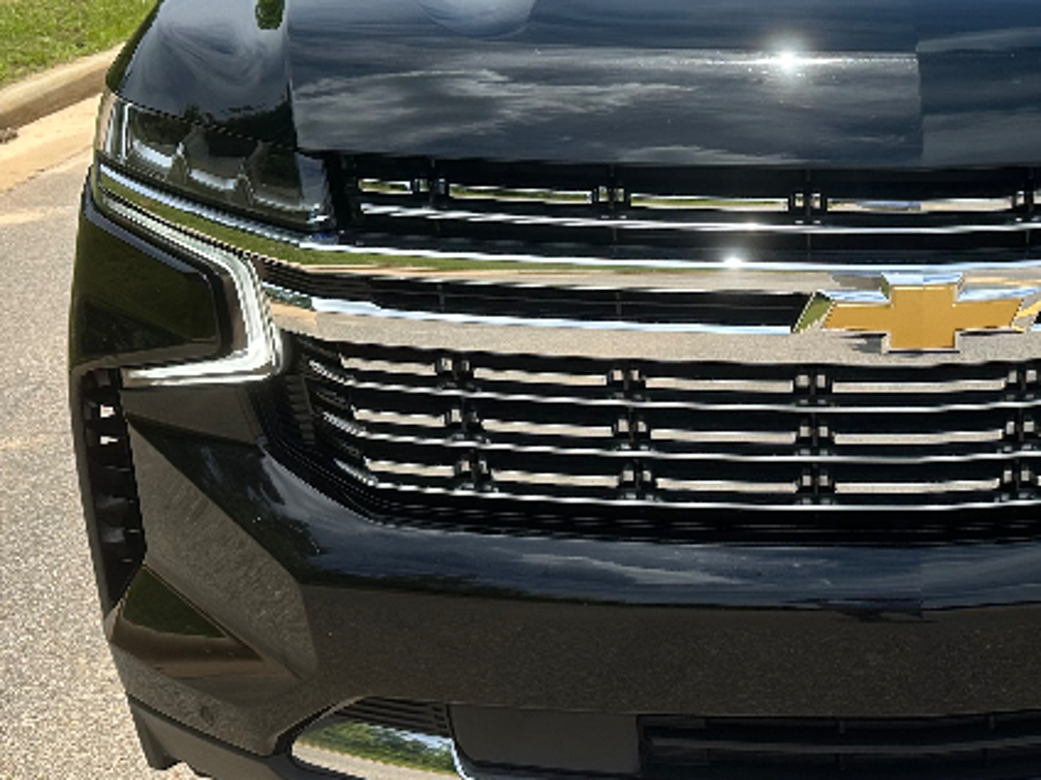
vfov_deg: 24.8
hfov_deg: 32.0
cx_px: 894
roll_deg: +0.4
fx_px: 1744
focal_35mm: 58
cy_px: 155
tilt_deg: -13.1
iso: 80
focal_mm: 6.86
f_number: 1.78
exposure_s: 1/4184
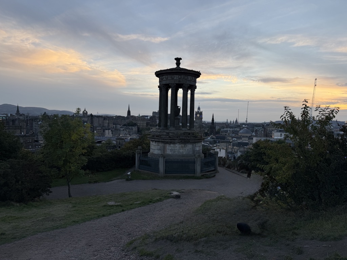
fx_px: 241
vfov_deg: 56.8
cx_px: 174
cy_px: 130
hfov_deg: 71.6
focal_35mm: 24
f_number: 1.78
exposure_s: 1/263
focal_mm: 6.76
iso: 64
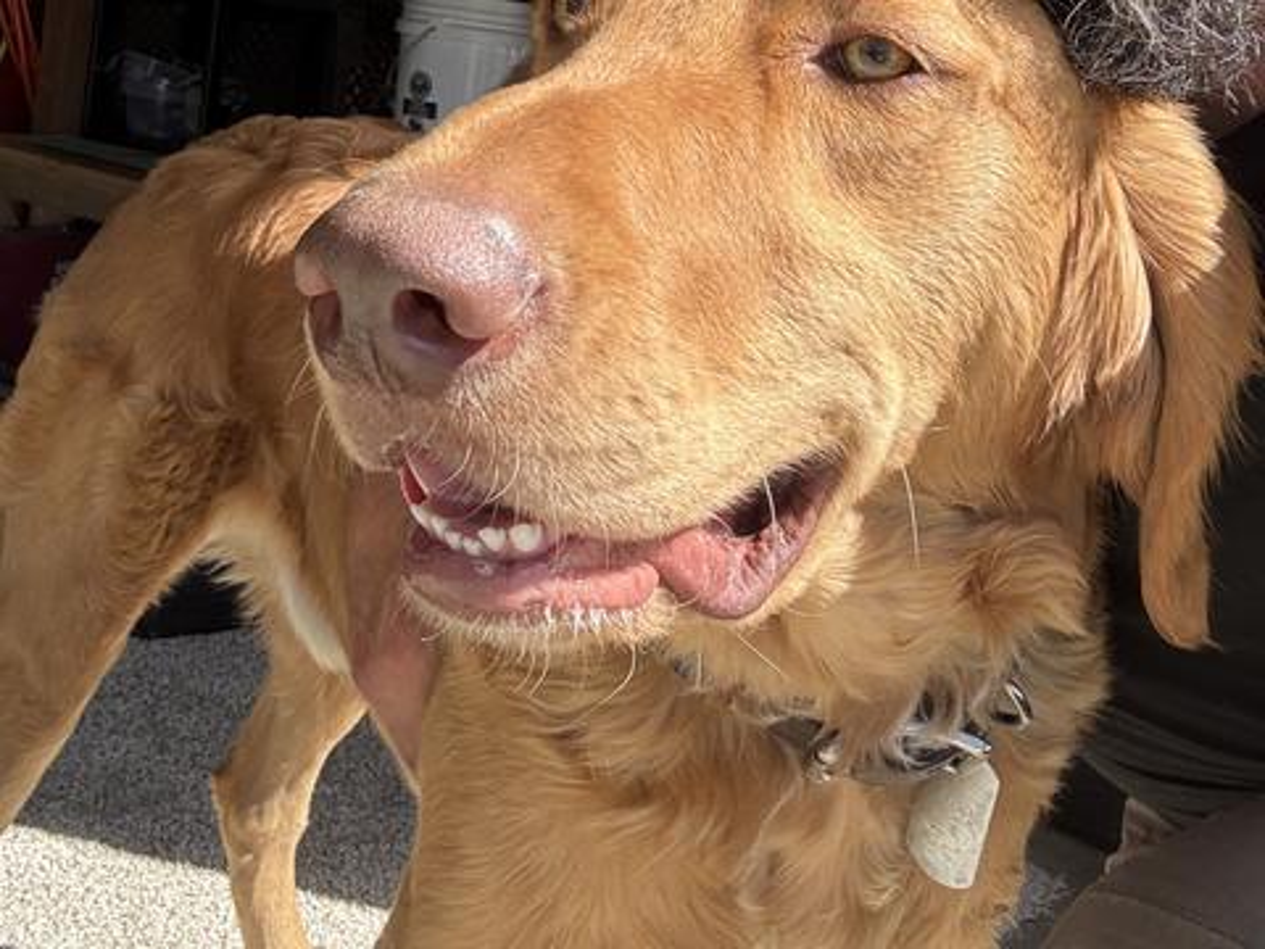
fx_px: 1096
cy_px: 474
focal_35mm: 30
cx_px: 632
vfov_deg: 46.8
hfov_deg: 60.0
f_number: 1.9
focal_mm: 2.69
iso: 25
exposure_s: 1/525
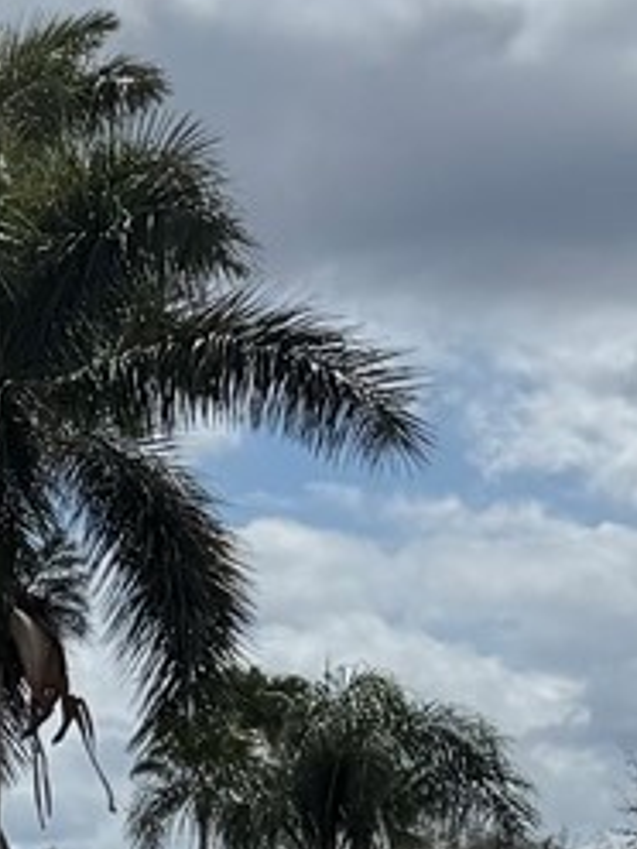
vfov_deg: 12.3
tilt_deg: -0.5
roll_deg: +1.2
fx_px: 3803
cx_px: -1524
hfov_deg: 7.8
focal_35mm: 155
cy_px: 1123
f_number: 1.78
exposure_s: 1/10417
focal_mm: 6.76
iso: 80
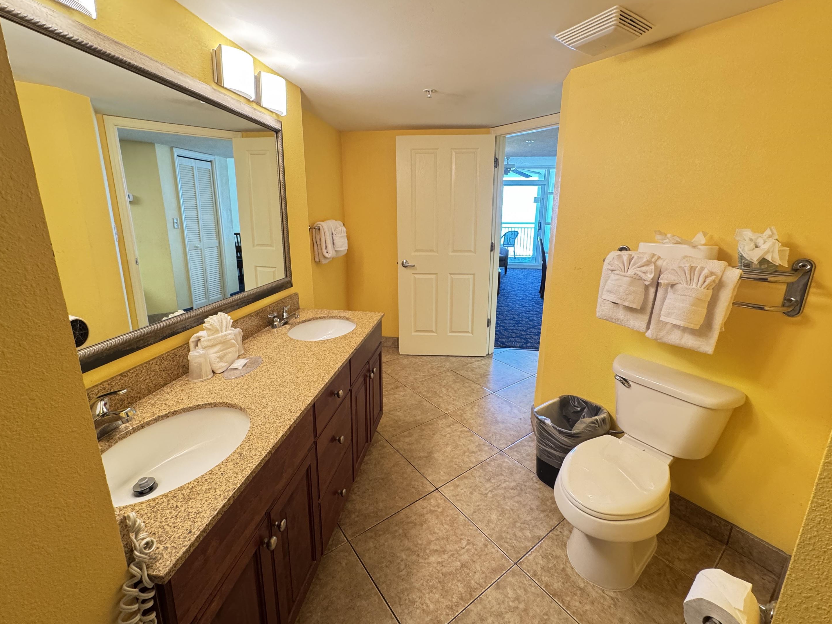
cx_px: 420
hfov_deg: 98.2
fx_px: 361
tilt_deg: -11.8
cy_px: 295
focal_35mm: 15
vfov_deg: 81.7
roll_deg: +1.1
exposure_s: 1/60
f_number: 2.2
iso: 250
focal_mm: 2.22
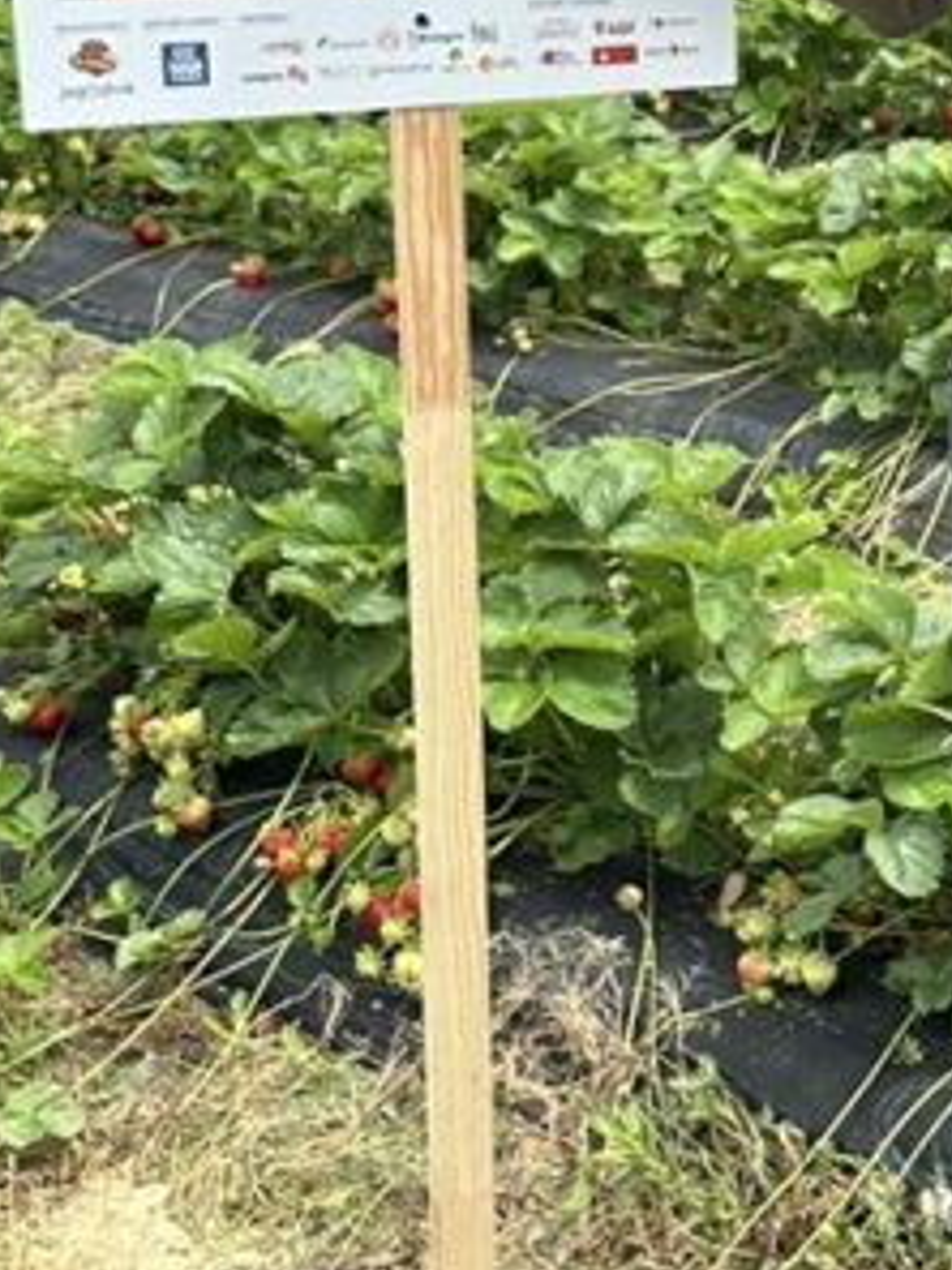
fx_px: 3044
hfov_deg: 17.4
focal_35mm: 83
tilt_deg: -14.9
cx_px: 905
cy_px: 313
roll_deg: -1.1
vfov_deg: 23.3
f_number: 1.78
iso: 80
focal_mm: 6.86
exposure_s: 1/3058
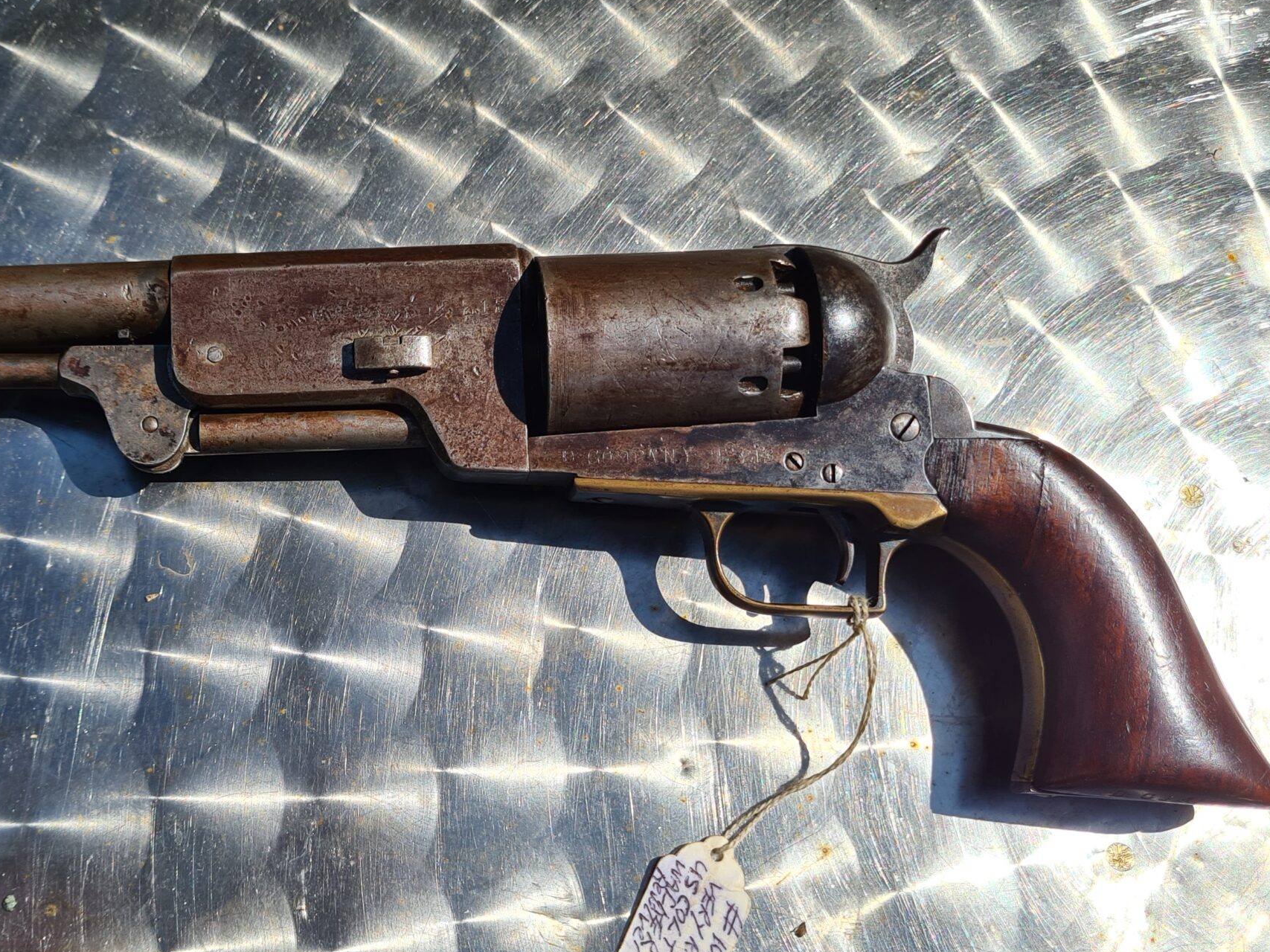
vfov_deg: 36.8
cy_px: 515
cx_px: 400
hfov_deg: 46.9
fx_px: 1431
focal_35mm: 39
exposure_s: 1/3816
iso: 50
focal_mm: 5.4
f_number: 1.8
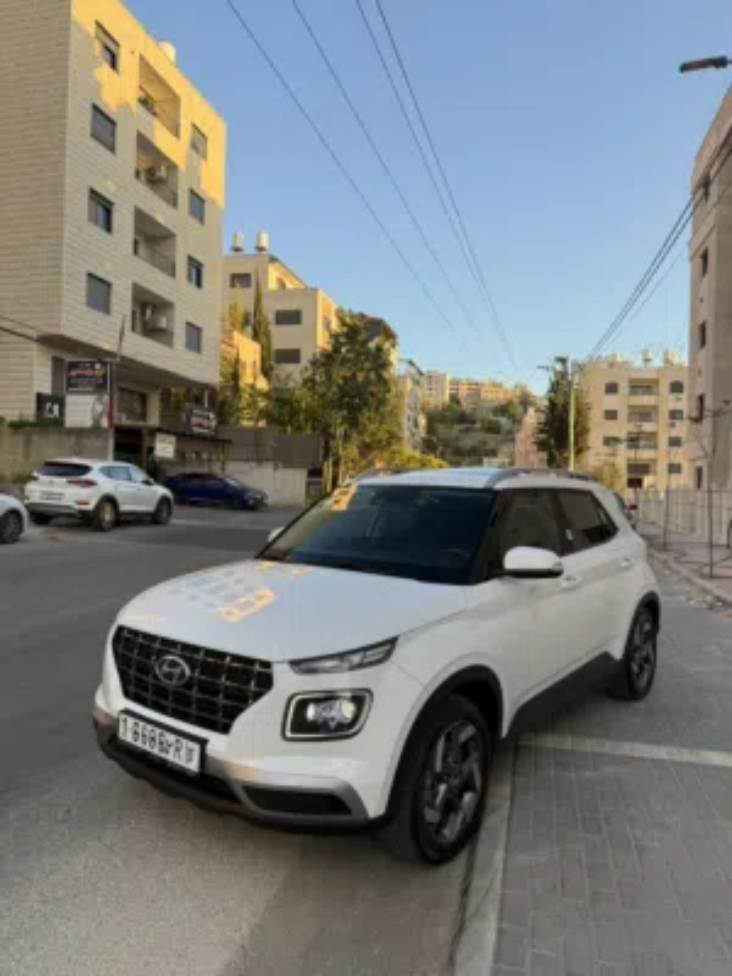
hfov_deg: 56.8
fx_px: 677
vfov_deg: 71.6
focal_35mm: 24
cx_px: 366
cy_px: 488
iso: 100
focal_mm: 6.76
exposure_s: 1/450
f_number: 1.78
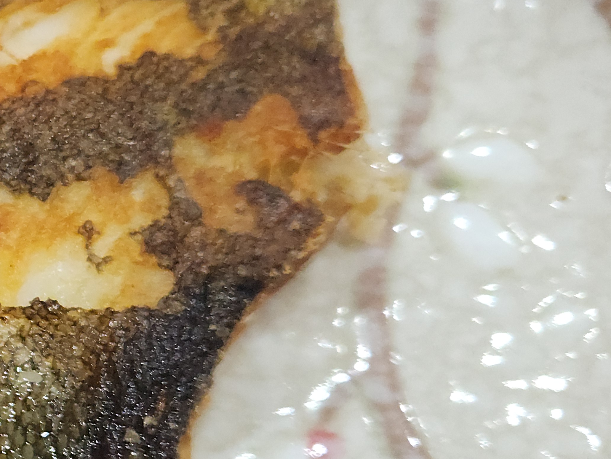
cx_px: -233
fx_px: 1606
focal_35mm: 91
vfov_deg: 16.2
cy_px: 333
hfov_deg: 19.5
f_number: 1.8
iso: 200
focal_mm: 5.4
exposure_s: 1/60
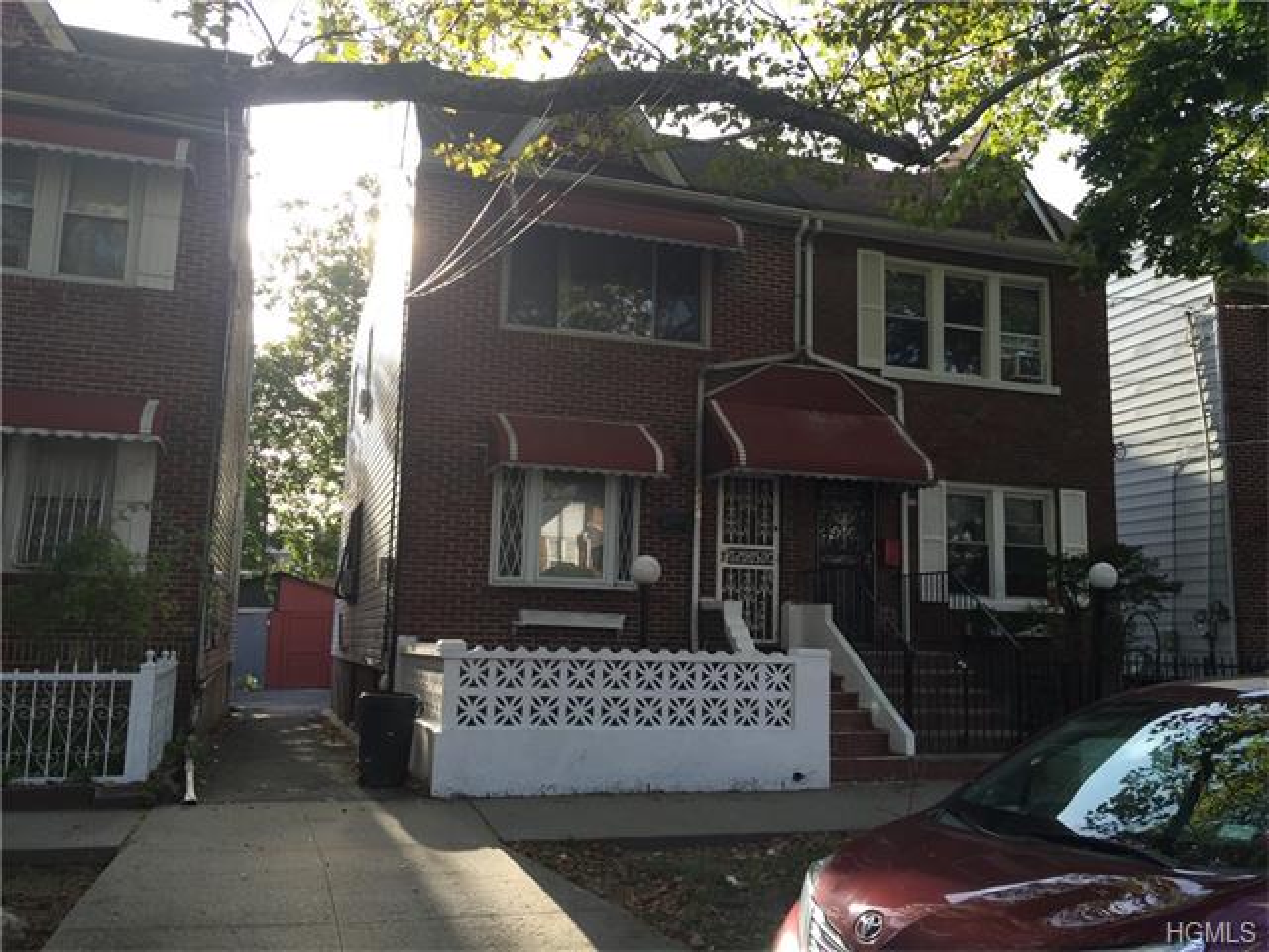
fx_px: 1063
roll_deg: -1.4
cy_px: 476
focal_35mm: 29
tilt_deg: +10.0
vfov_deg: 48.2
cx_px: 634
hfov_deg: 61.7
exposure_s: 1/338
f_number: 2.2
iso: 32
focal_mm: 4.15
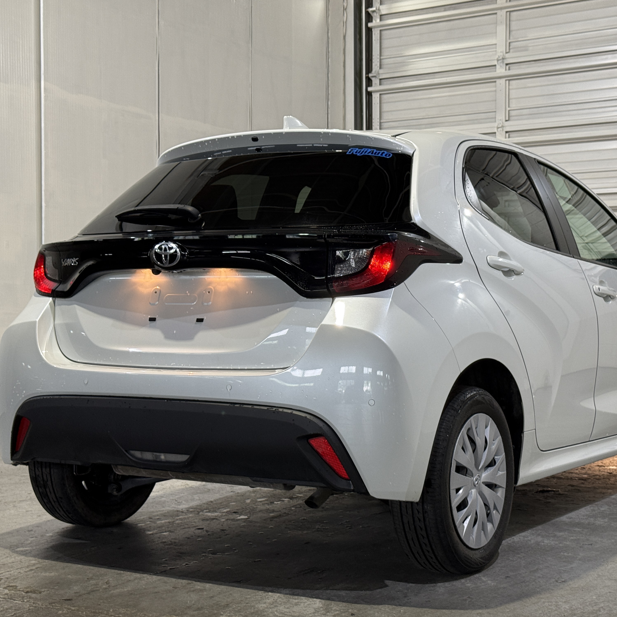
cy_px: 309
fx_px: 1149
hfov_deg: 30.0
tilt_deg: -0.4
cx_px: 356
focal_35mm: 57
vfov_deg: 30.0
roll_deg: +0.2
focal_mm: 6.76
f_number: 1.78
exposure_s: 1/60
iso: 100
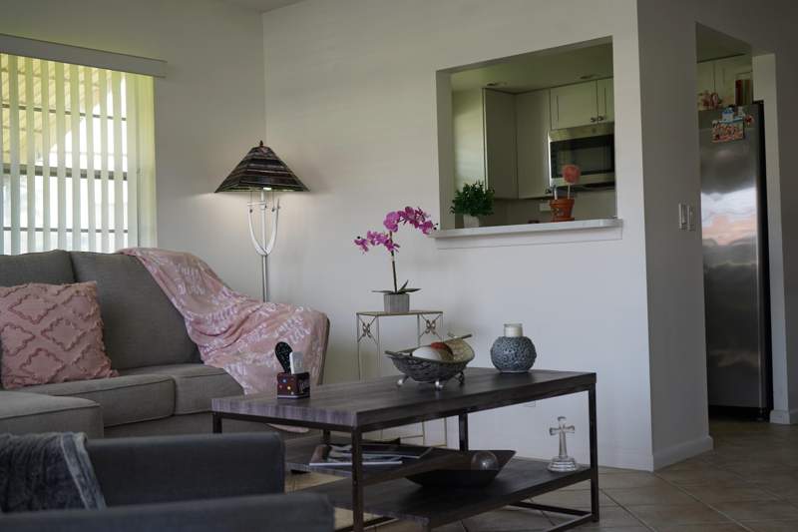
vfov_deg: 31.2
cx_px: 399
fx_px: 953
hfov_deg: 45.4
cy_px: 266
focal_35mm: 43
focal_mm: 43
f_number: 4.5
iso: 320
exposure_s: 1/160
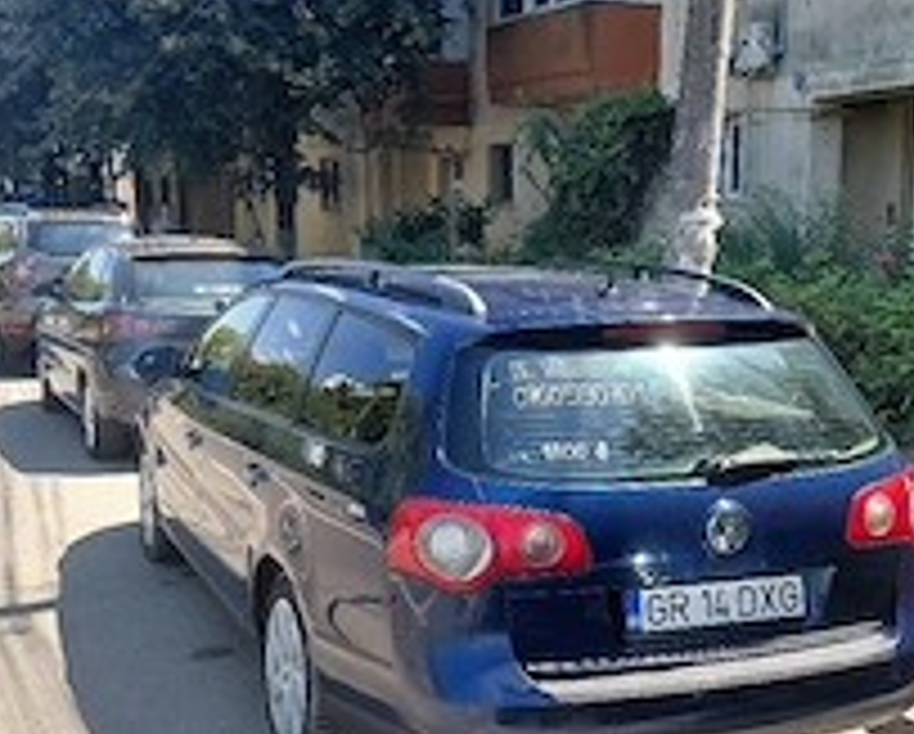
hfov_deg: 38.6
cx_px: 527
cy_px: 504
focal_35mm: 48
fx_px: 1300
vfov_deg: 31.2
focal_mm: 4.69
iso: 50
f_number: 1.8
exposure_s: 1/667
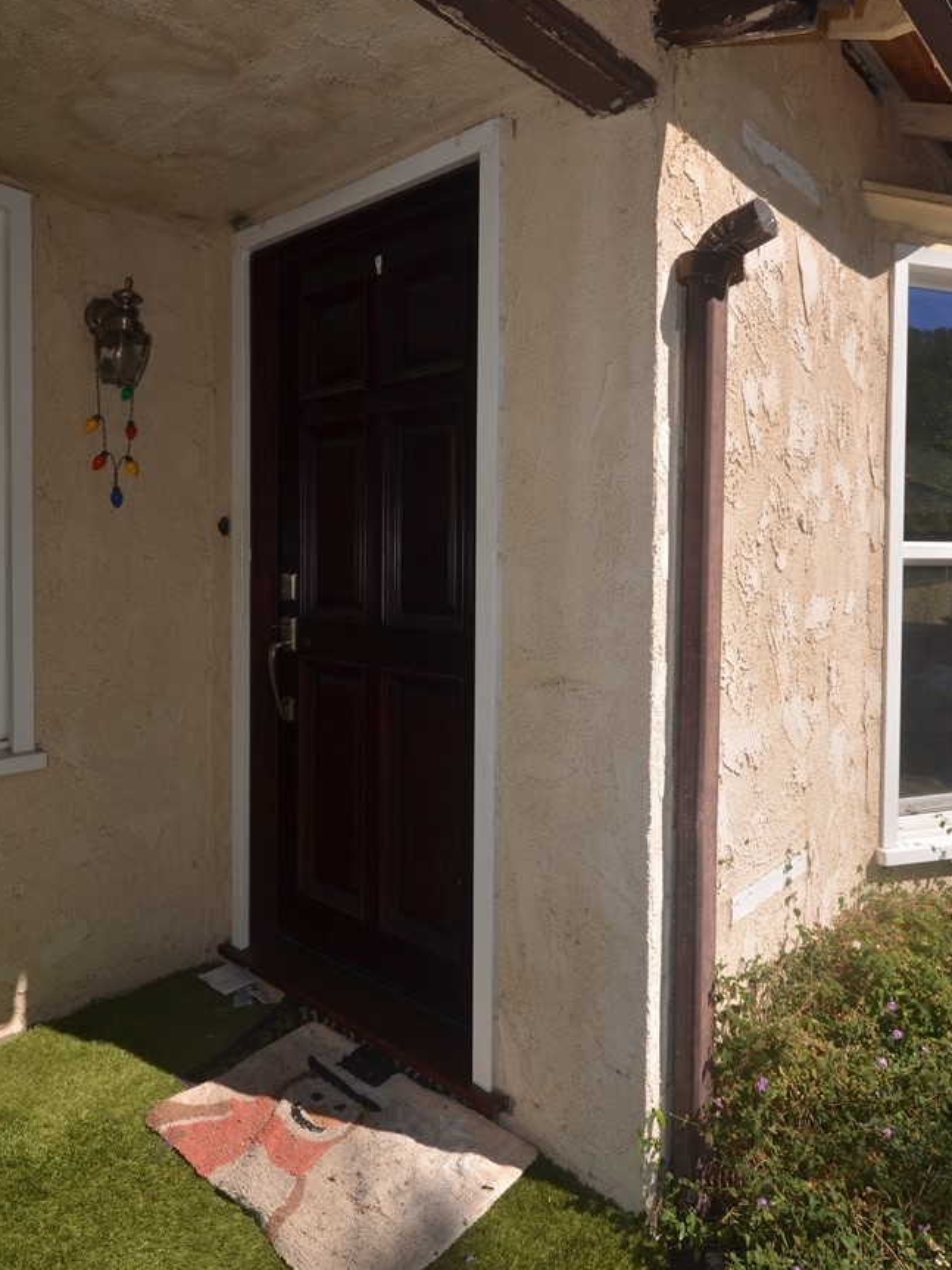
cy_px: 591
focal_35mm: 24
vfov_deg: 72.4
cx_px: 452
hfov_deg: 57.6
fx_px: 866
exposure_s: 1/250
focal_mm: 13
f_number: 5.6
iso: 100
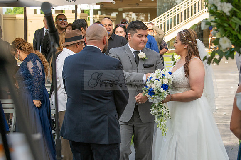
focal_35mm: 96
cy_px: 102
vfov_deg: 14.3
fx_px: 641
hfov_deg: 21.2
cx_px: 150
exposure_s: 1/1250
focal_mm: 70
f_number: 2.8
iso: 400
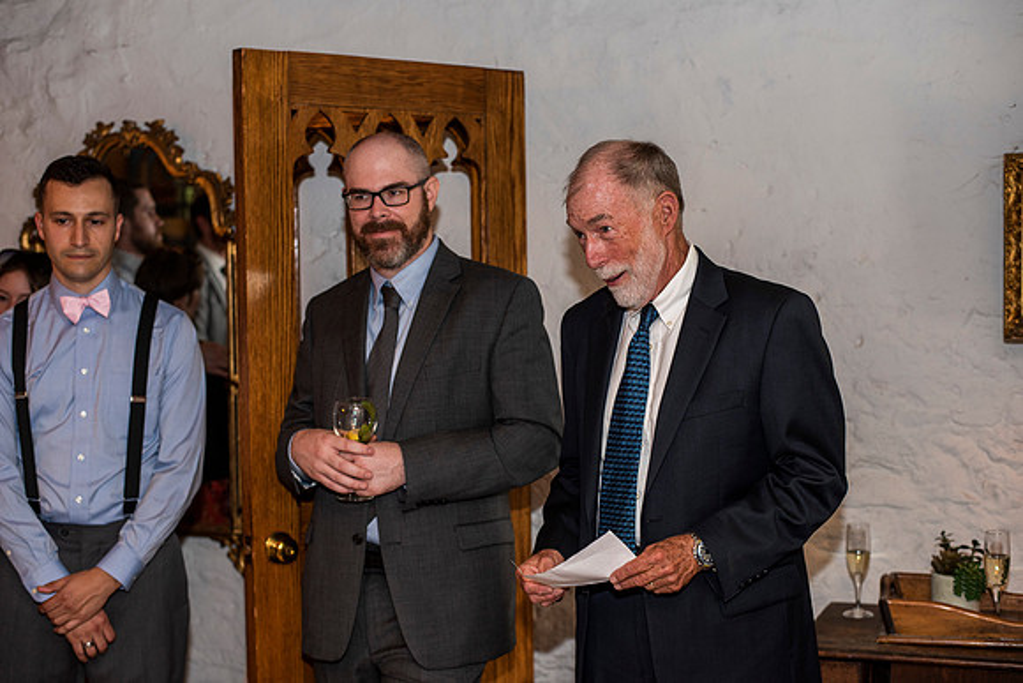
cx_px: 512
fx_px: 1421
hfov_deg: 39.6
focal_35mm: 50
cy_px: 342
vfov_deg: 27.0
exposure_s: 1/100
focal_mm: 50
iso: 500
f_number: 3.2
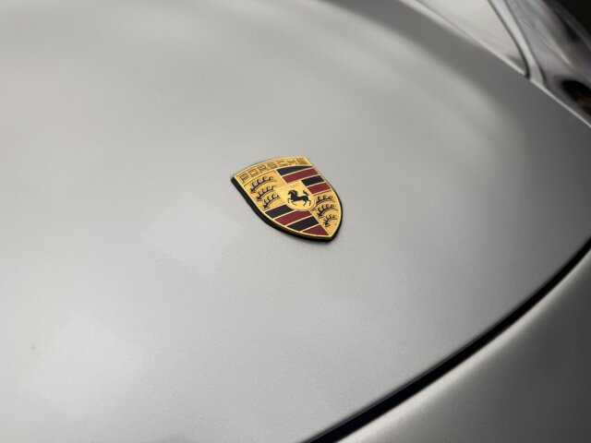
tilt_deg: -28.4
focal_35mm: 24
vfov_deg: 56.8
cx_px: 296
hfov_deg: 71.6
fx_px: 410
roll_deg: +2.5
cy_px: 222
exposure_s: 1/130
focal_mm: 6.76
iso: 50
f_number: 1.78
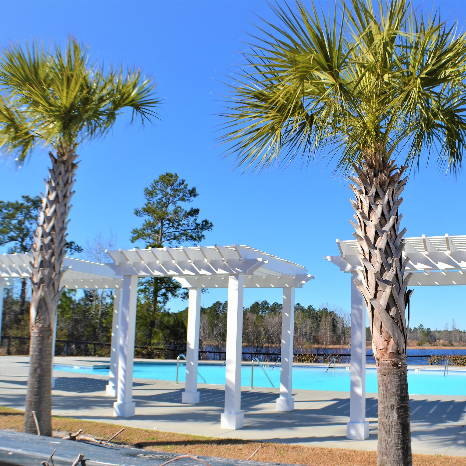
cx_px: 342
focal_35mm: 46
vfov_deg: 36.8
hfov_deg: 36.1
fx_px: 701
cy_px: 233
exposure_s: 1/200
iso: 100
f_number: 7.1
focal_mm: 24
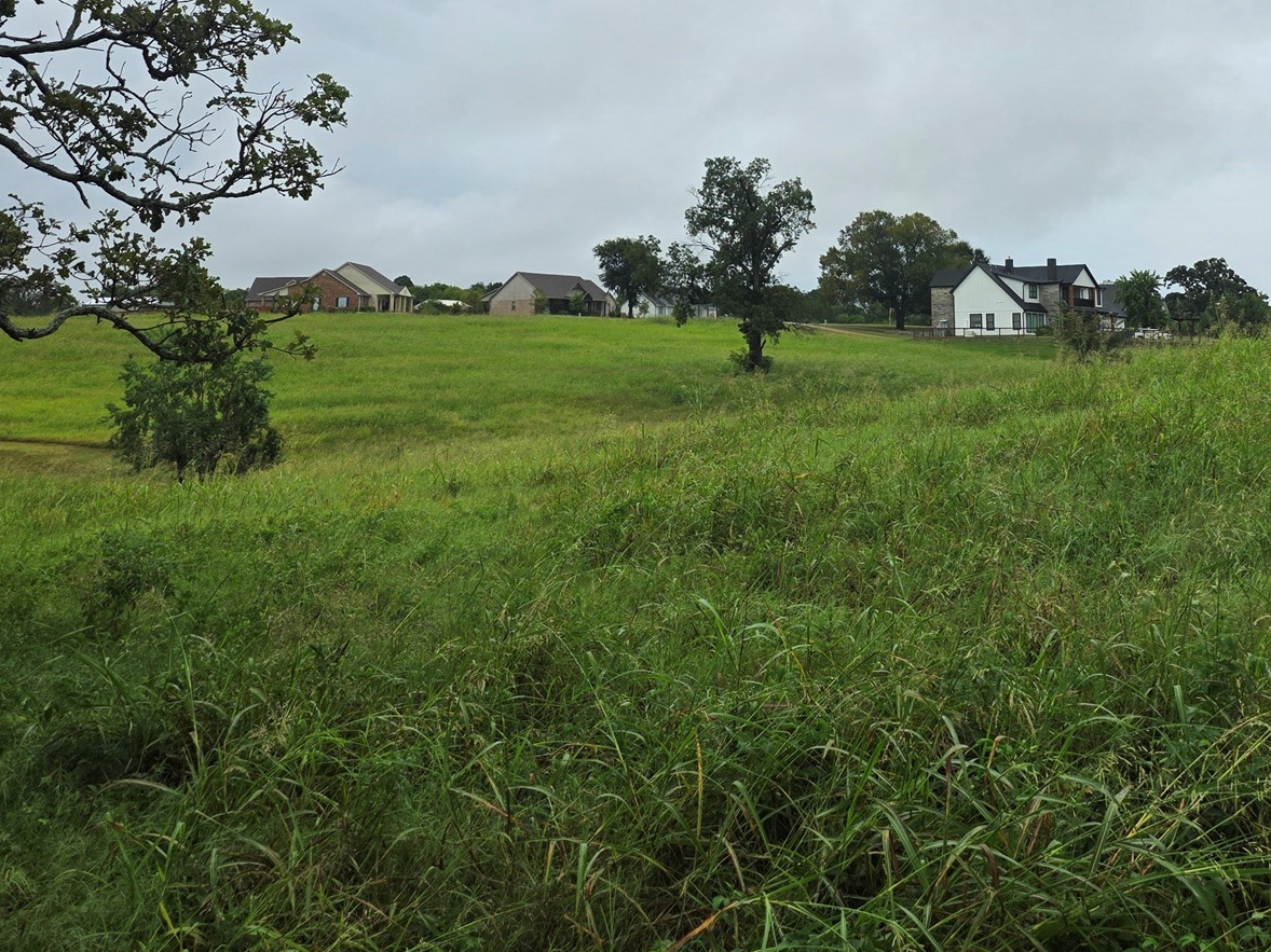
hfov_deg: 46.4
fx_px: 1468
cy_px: 171
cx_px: 798
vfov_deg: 34.7
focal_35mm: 40
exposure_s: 1/359
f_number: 1.7
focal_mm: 6.3
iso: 32
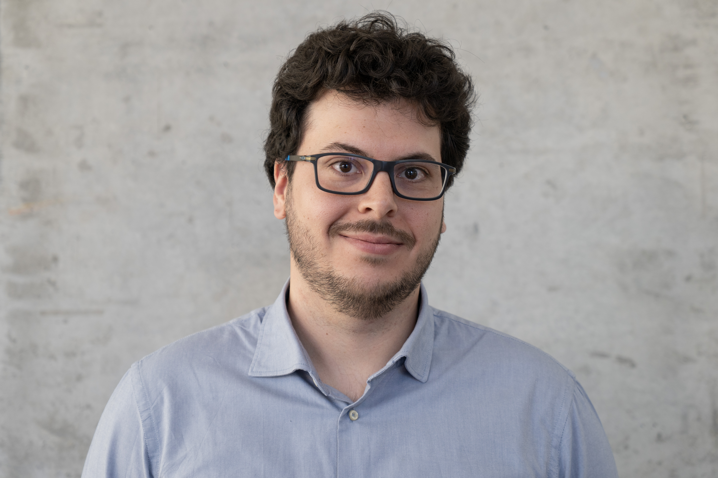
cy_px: 239
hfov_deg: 31.0
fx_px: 1296
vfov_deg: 20.9
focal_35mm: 65
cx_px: 359
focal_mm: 65
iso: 500
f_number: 4.5
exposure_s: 1/100
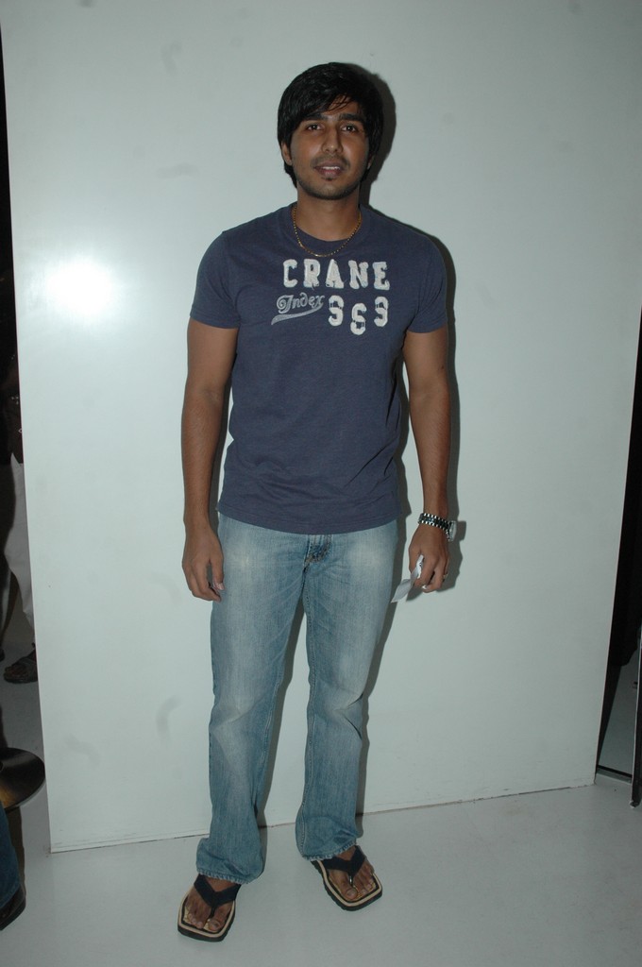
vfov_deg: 57.3
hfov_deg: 39.9
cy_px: 484
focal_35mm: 33
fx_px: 885
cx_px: 321
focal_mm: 22
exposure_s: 1/125
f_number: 6.3
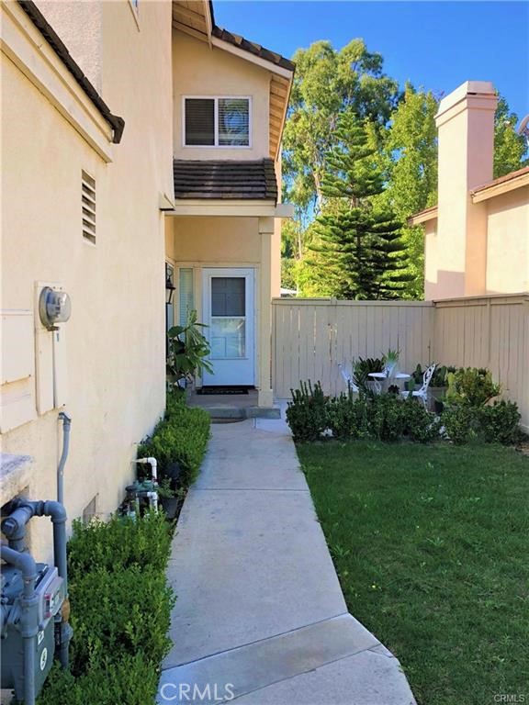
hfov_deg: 49.7
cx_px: 264
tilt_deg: -2.1
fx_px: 571
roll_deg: +0.2
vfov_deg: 63.4
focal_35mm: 28
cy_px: 352
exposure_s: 1/457
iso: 20
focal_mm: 4
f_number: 1.8
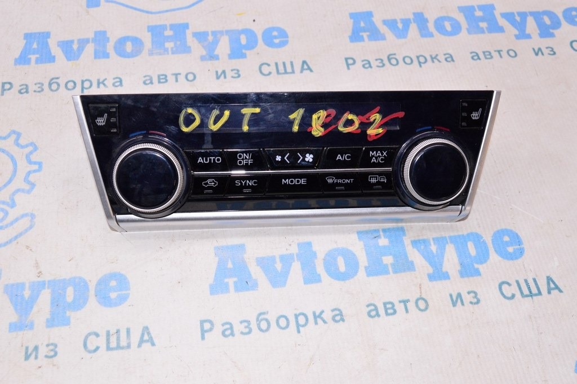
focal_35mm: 42
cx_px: 288
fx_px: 673
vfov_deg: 31.8
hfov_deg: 46.4
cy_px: 192
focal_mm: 28
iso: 1600
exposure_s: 1/125
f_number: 8
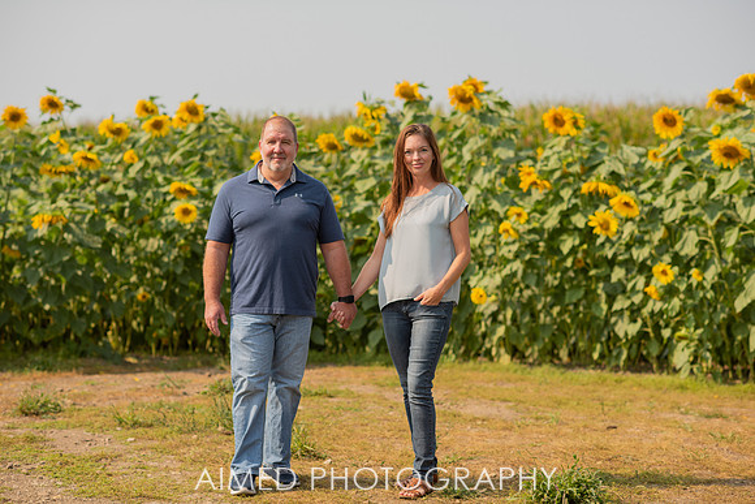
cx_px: 378
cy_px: 252
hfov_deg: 23.9
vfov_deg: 16.1
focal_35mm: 85
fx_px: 1783
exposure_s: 1/1000
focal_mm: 85
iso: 64
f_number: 2.8
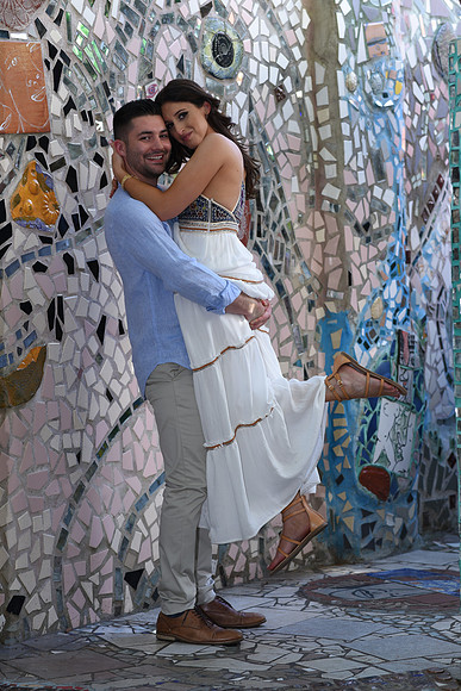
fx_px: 1632
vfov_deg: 23.9
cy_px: 346
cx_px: 230
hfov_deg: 16.1
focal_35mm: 85
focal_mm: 85
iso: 320
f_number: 4
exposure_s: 1/160
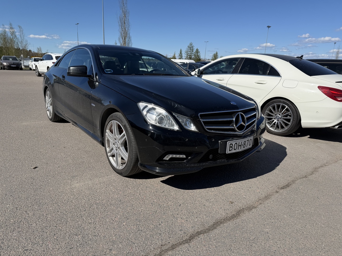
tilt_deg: -16.2
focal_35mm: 24
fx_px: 237
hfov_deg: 71.6
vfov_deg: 56.8
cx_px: 171
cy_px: 128
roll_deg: -1.7
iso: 80
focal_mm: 6.76
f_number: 1.78
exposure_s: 1/6173
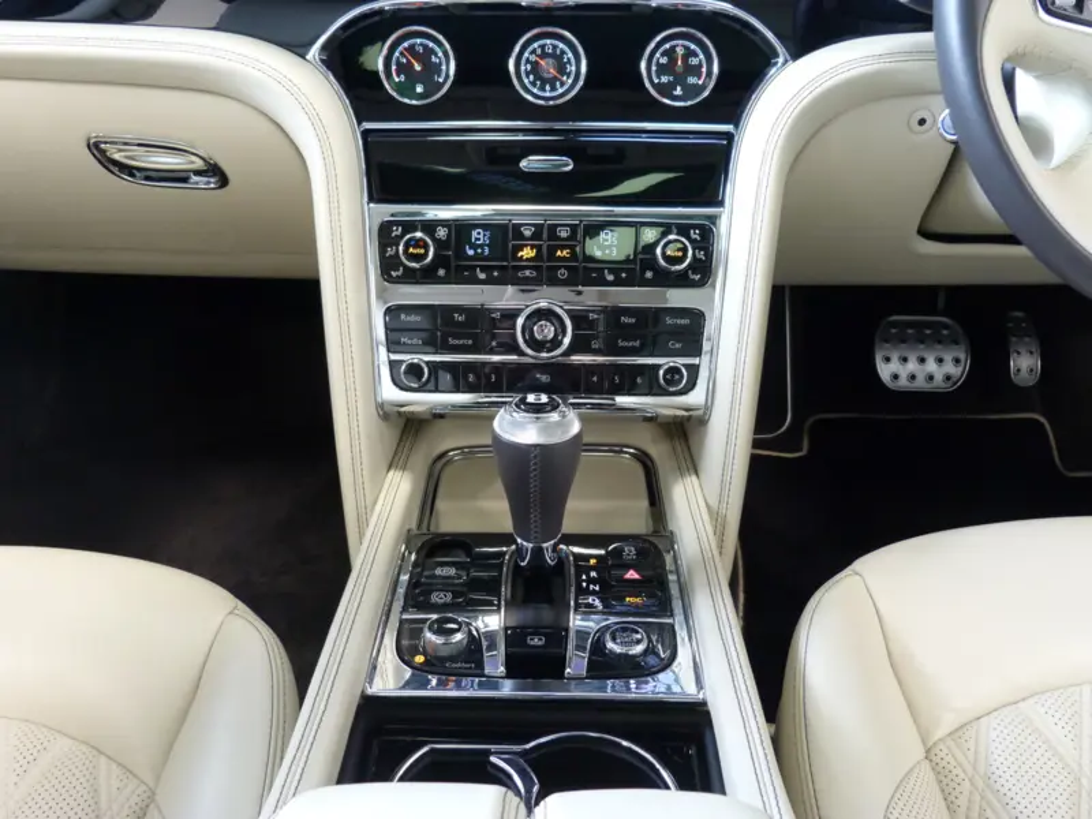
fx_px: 978
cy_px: 410
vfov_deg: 45.4
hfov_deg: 58.4
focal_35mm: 31
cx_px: 546
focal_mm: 5.6
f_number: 3
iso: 200
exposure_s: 1/5
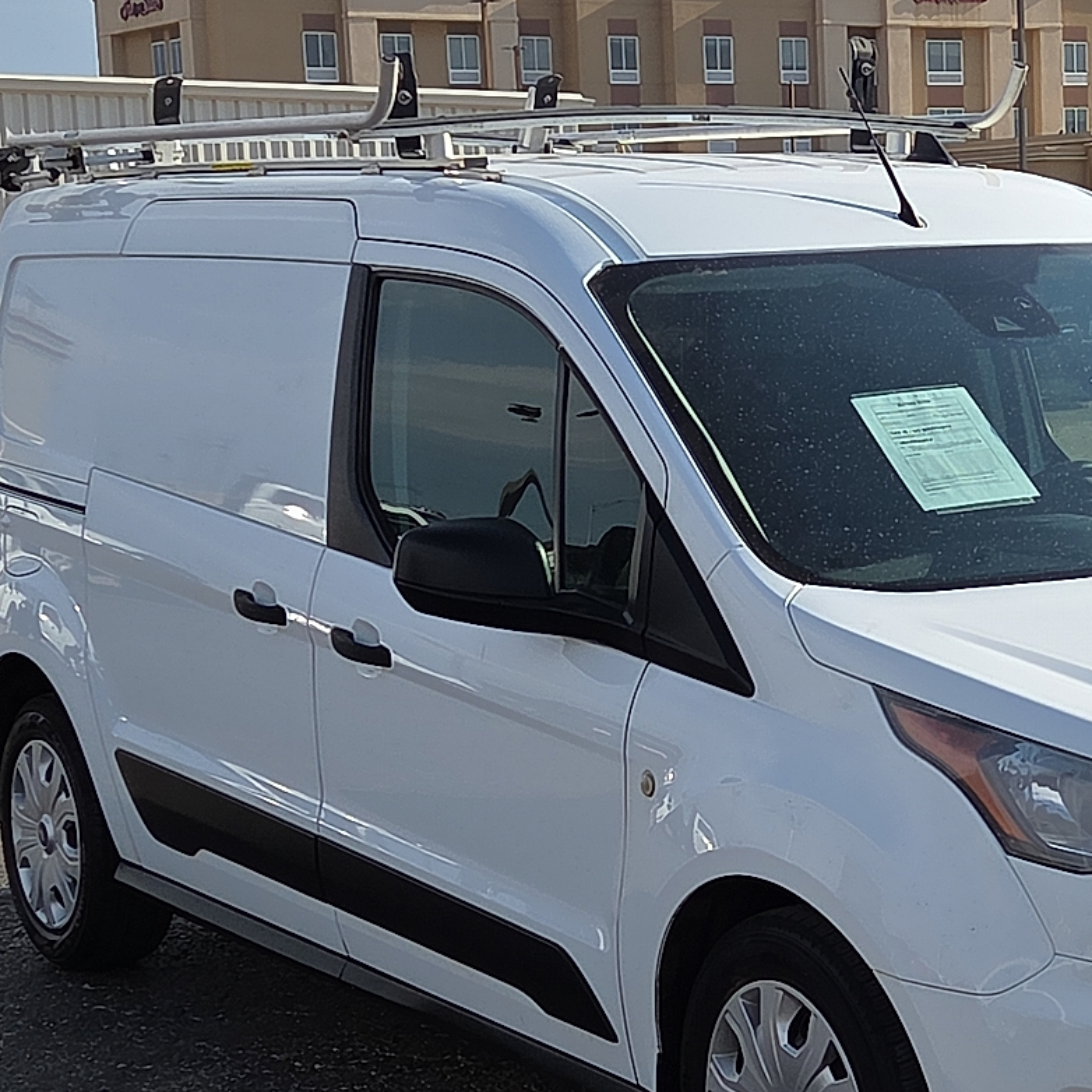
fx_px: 3034
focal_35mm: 85
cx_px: 892
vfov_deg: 20.3
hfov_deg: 20.2
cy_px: 728
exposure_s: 1/10000
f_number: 1.8
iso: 78
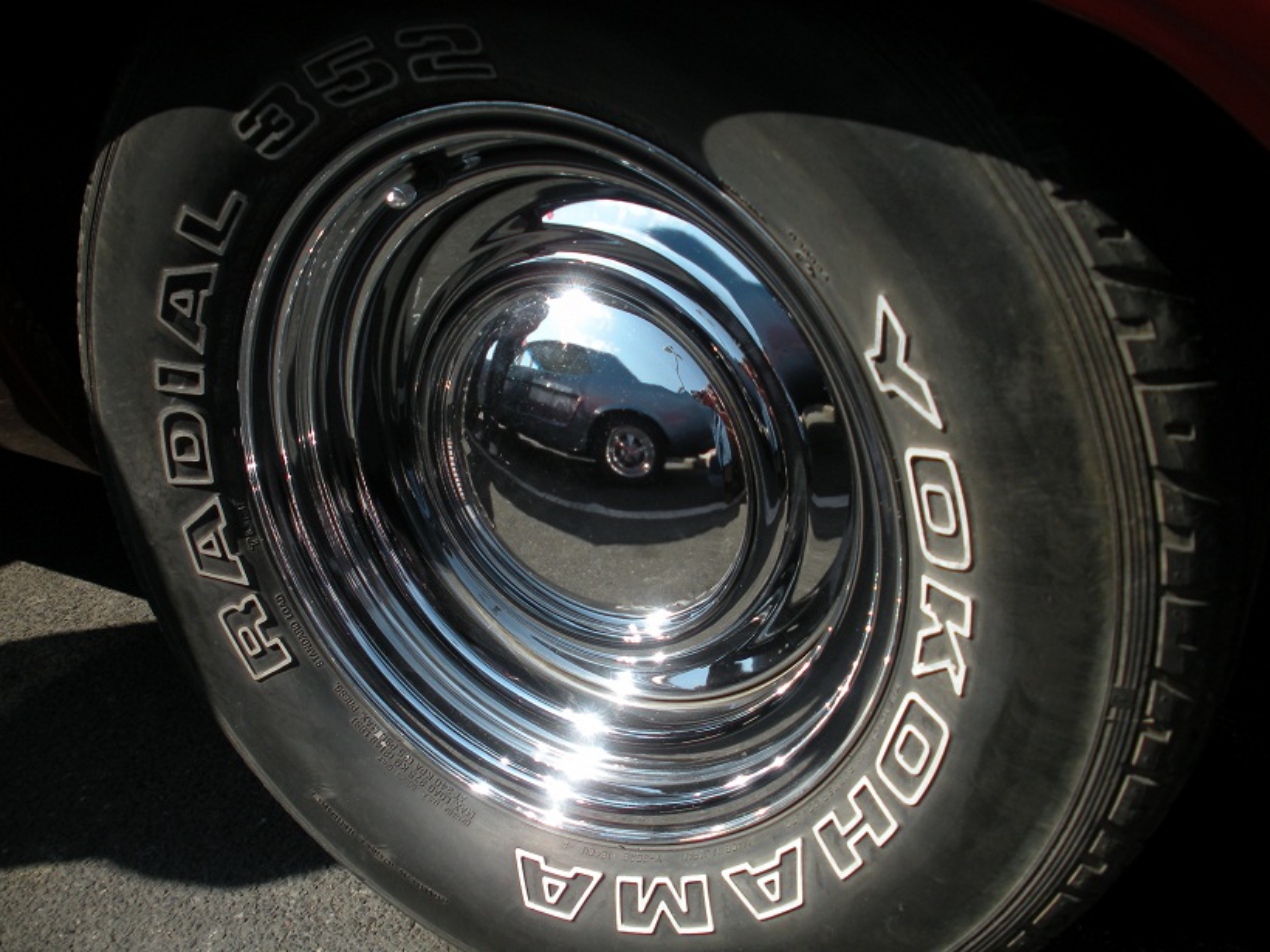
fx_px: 1284
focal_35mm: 35
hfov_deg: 52.6
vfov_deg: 40.7
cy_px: 476
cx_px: 635
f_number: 3.5
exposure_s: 1/597
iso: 64
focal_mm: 6.3
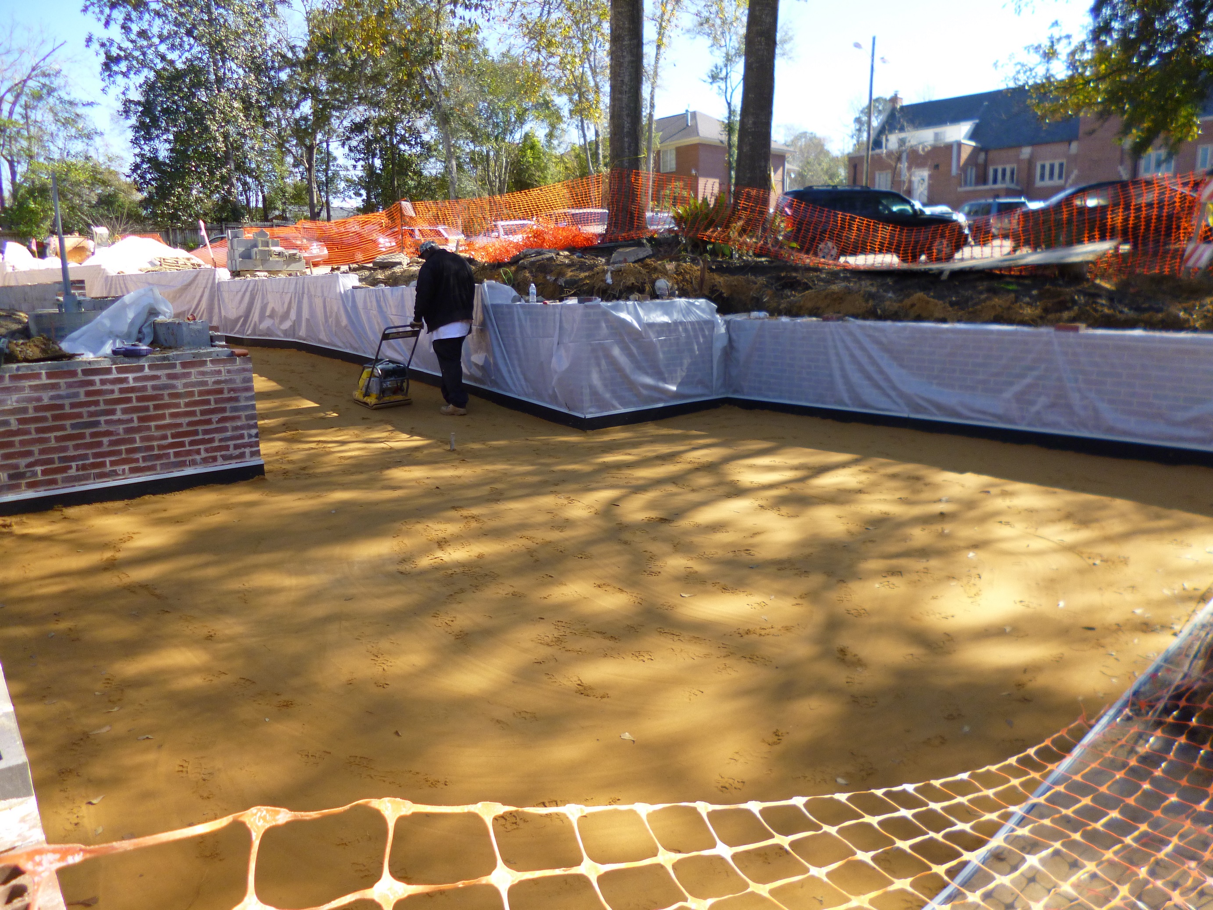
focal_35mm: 24
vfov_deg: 56.8
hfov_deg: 71.6
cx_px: 606
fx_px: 841
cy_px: 455
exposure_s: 1/400
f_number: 2.5
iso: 100
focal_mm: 4.3
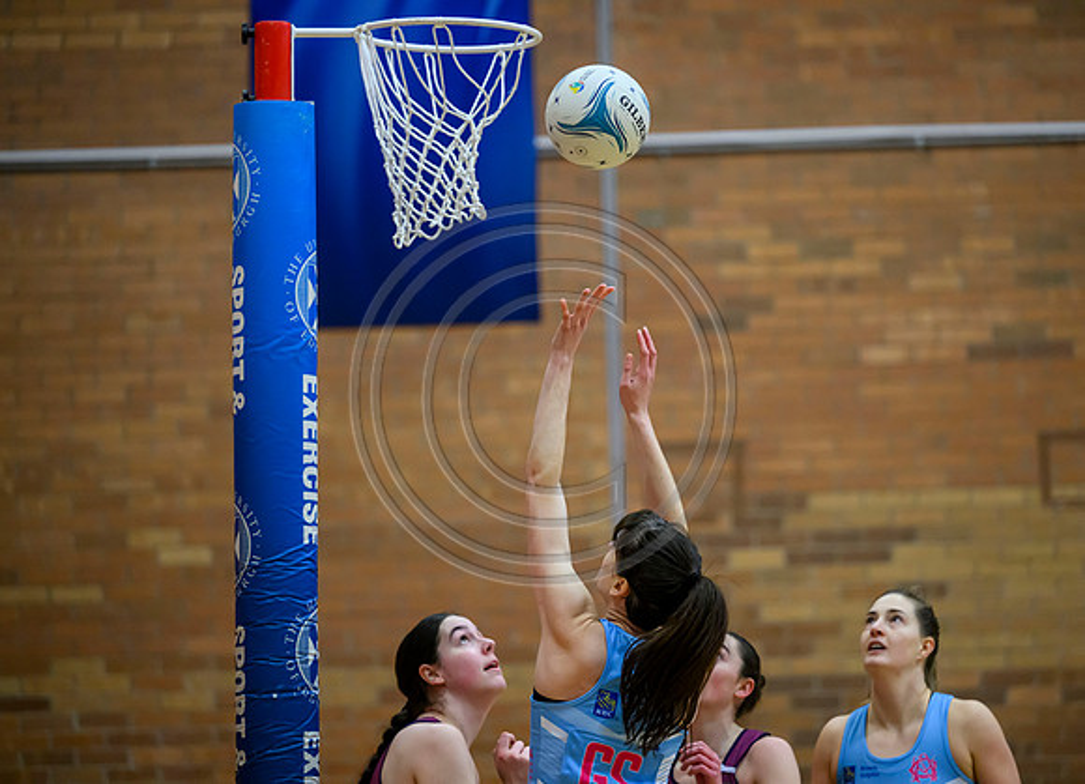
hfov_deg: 12.2
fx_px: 5060
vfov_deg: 8.9
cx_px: 588
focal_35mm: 164
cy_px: 392
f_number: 2.8
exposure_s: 1/1000
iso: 5000
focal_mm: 155
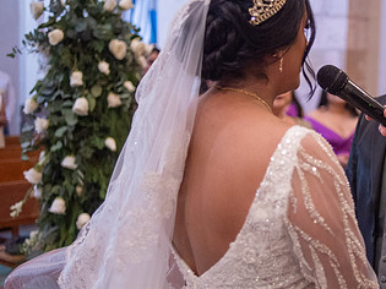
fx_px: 691
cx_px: 316
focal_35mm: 62
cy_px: 156
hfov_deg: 30.4
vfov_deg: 23.6
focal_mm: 35
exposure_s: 1/250
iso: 2000
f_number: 2
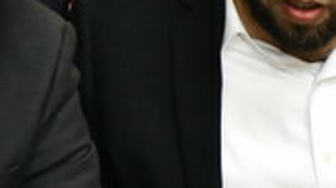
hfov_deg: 5.0
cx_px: 757
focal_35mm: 420
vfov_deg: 2.9
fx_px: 3739
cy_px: 250
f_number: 5.6
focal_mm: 52
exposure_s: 1/125
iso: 1600
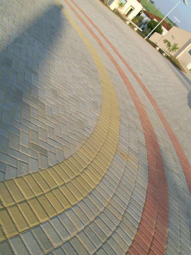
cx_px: 96
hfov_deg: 39.7
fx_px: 265
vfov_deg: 51.4
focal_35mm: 36
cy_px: 128
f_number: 4.8
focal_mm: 6
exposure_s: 1/294
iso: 80
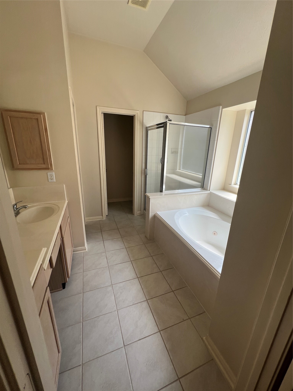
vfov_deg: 106.2
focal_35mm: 13
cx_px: 146
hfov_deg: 89.9
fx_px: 147
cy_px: 196
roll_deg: -0.2
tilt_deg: -17.6
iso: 32
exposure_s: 1/113
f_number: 1.8
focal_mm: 1.57
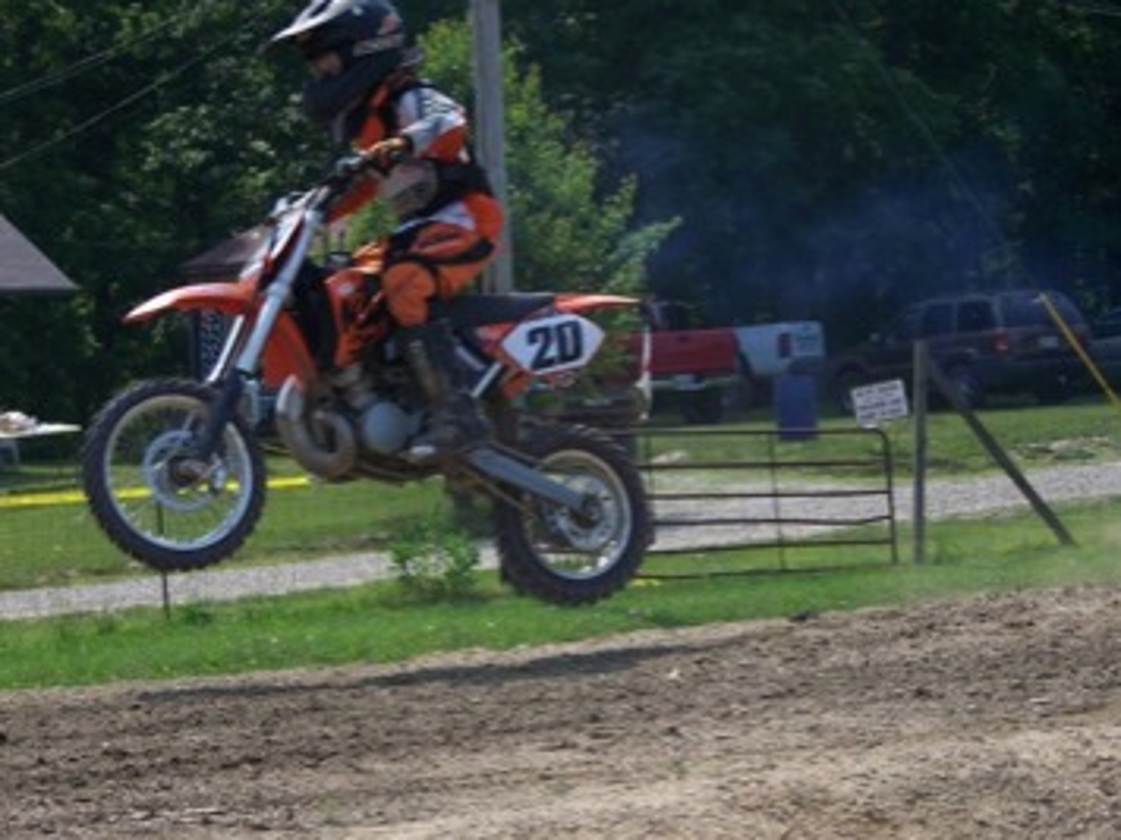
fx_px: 5343
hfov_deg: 12.0
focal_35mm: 165
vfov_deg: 9.0
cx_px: 583
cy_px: 415
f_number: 3.2
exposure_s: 1/640
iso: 64
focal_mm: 21.1
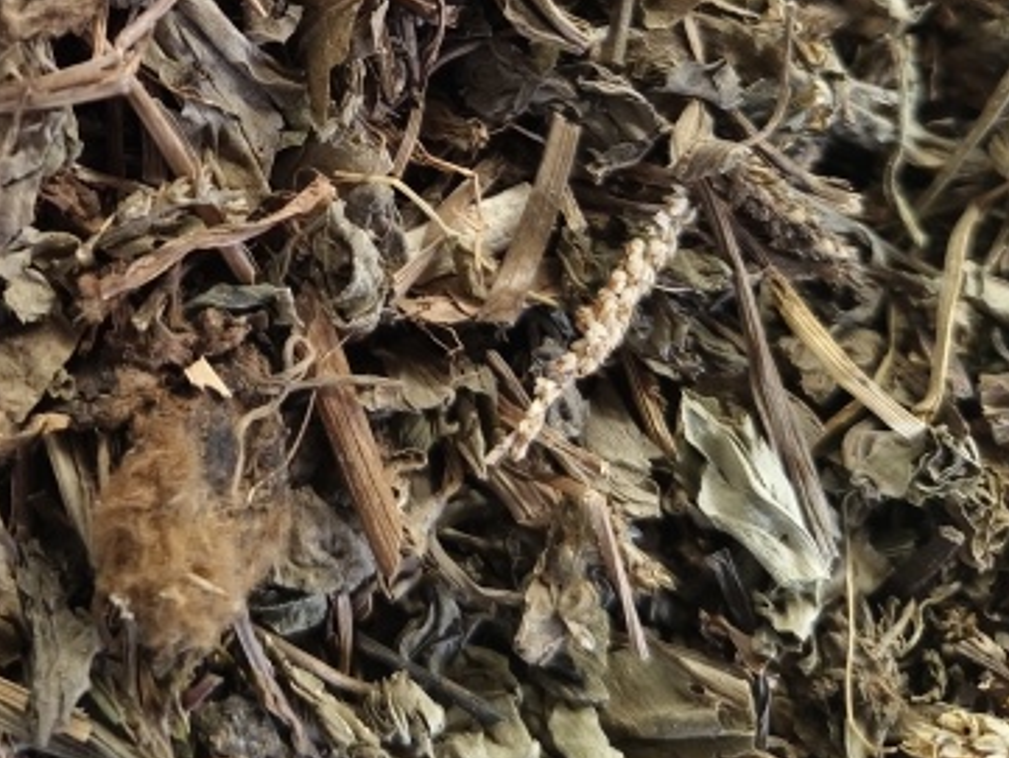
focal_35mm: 51
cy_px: -36
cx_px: 117
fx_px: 1487
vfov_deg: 26.7
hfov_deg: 35.5
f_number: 1.88
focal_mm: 5.6
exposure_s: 1/100
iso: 551
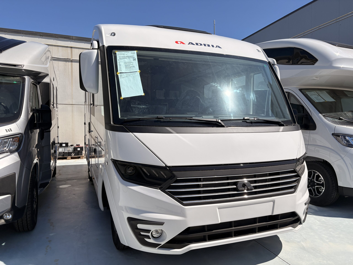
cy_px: 132
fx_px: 265
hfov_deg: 67.3
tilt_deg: -0.9
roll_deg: +1.0
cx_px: 176
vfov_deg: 53.1
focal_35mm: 26
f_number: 1.6
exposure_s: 1/5348
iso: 50
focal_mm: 5.96
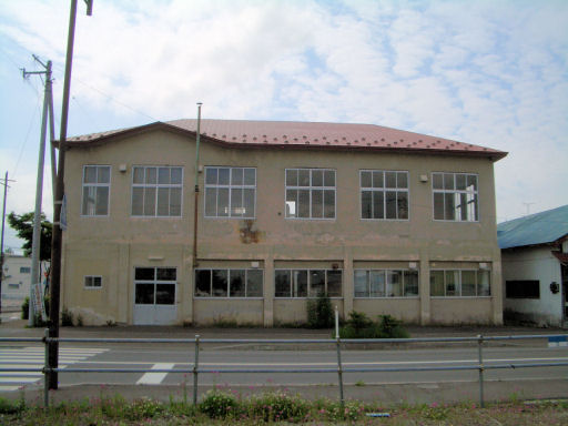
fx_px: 574
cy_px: 213
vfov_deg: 40.7
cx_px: 284
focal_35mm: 35
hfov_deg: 52.6
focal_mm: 5.8
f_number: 4.3
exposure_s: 1/2000
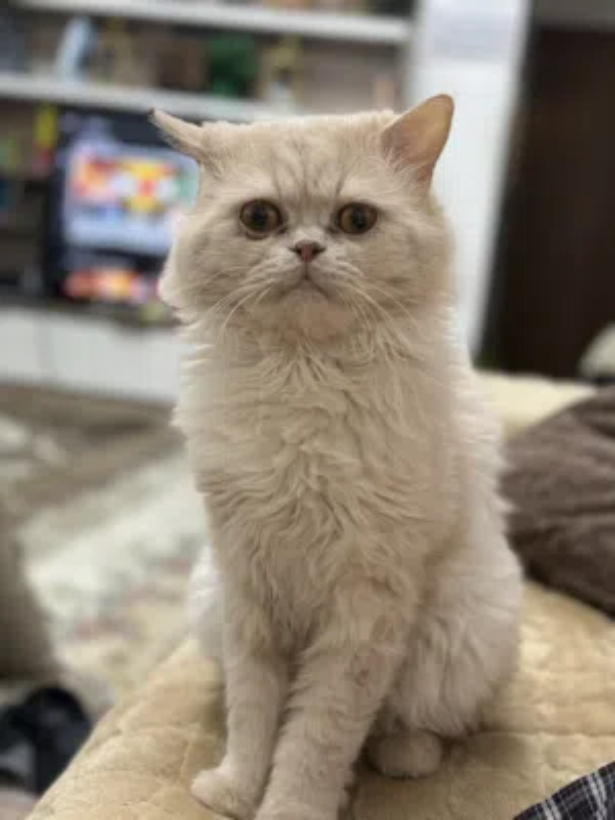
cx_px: 308
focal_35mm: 48
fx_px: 1137
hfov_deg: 30.3
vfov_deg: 39.7
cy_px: 410
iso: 400
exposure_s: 1/60
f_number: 1.78
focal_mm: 6.86
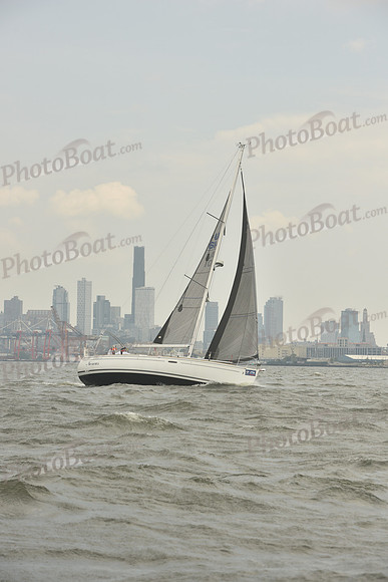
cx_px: 194
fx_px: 1809
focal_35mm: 112
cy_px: 291
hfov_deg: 12.2
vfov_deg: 18.3
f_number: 8
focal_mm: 112
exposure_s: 1/800
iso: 250
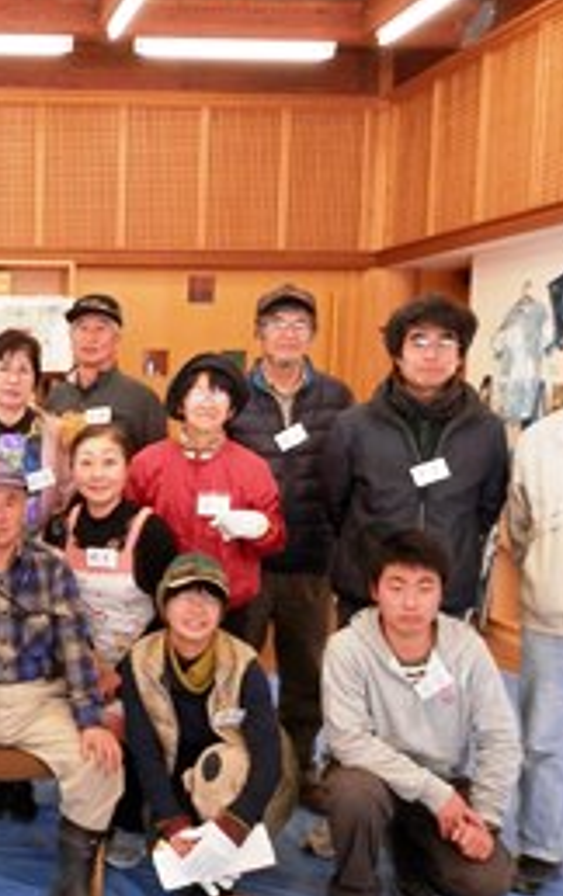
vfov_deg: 45.1
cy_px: 517
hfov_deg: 26.9
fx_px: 1077
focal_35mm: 44
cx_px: -54
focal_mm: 4.5
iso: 160
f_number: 3
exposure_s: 1/30
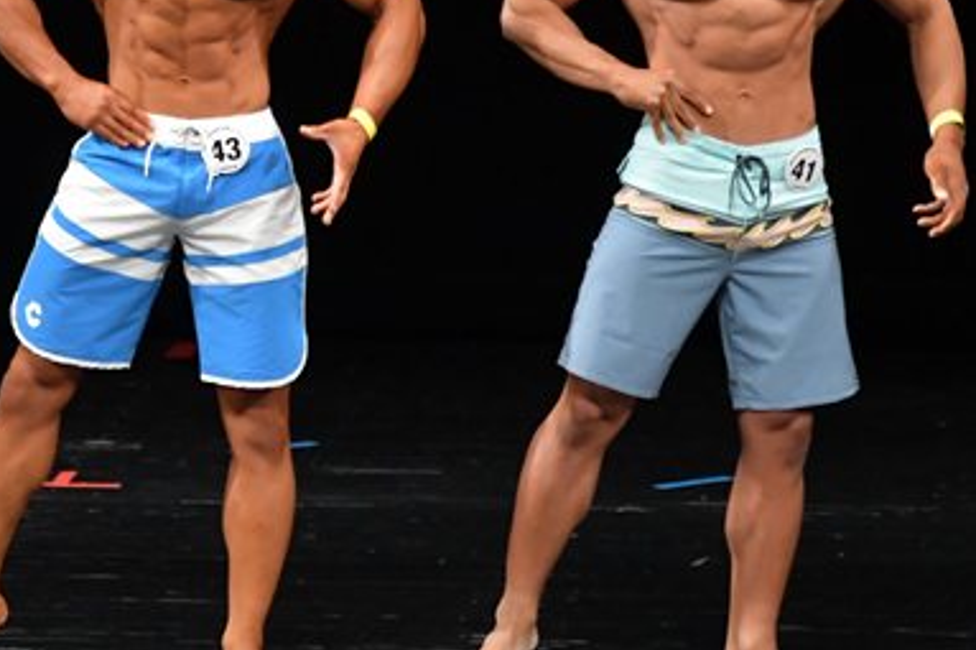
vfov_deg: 2.5
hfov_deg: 3.8
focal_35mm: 547
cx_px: 78
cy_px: 130
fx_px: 14823
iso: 3200
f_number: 5.6
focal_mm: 180
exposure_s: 1/400
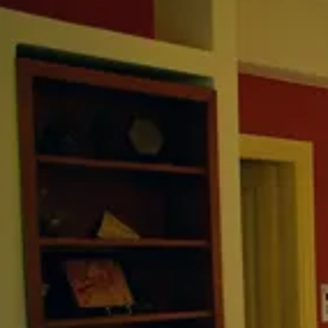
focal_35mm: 97
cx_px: 649
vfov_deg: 17.3
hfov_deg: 14.8
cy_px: 361
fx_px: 1040
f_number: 3.5
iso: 200
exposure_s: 1/30
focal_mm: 18
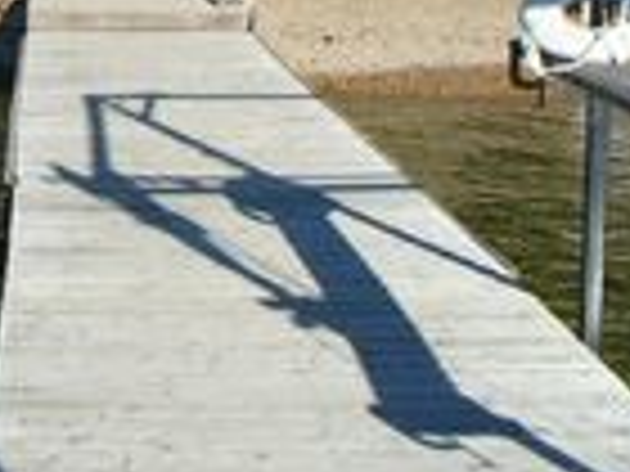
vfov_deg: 14.9
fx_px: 1765
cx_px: -9
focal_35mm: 97
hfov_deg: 19.6
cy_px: -40
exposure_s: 1/320
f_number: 5.6
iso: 80
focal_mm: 6.1
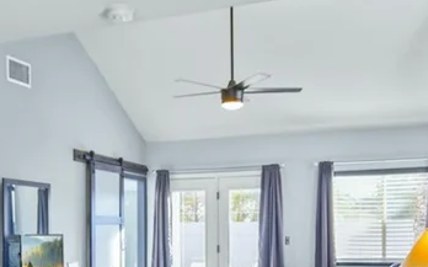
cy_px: 154
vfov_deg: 26.8
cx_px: 137
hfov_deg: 41.2
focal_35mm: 48
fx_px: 560
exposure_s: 1/20
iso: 250
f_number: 10
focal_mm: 16
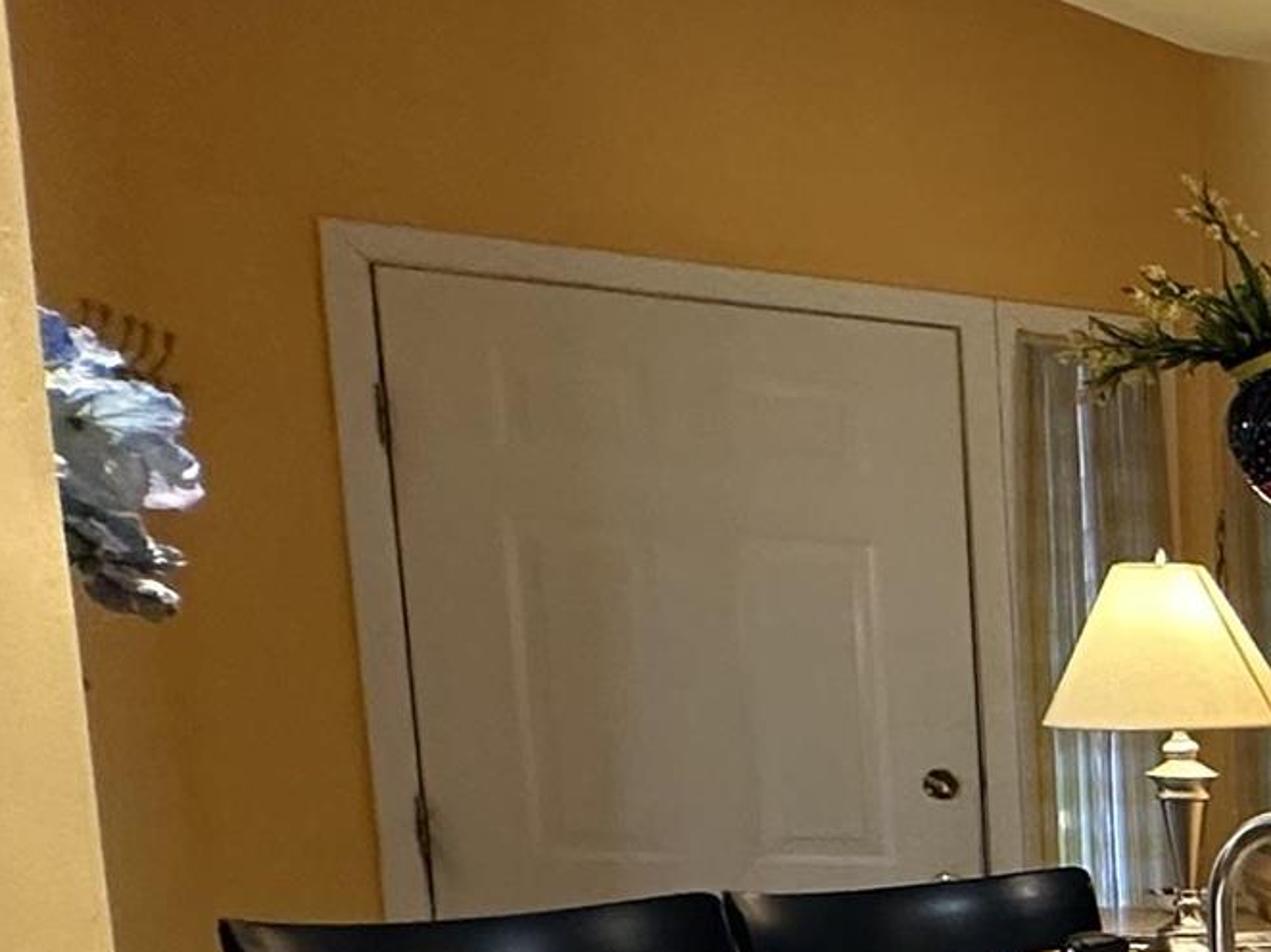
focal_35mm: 65
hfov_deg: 20.2
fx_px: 2386
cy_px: 1165
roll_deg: -3.7
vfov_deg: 20.9
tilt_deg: -10.4
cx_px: 2348
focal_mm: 2.22
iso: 200
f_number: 2.2
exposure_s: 1/120
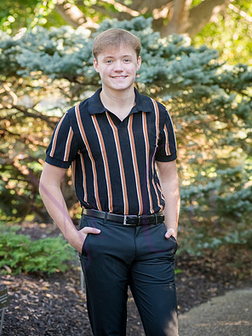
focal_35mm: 101
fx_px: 979
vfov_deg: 19.4
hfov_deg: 14.7
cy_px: 156
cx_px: 125
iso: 800
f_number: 4.5
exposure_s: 1/320
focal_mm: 92
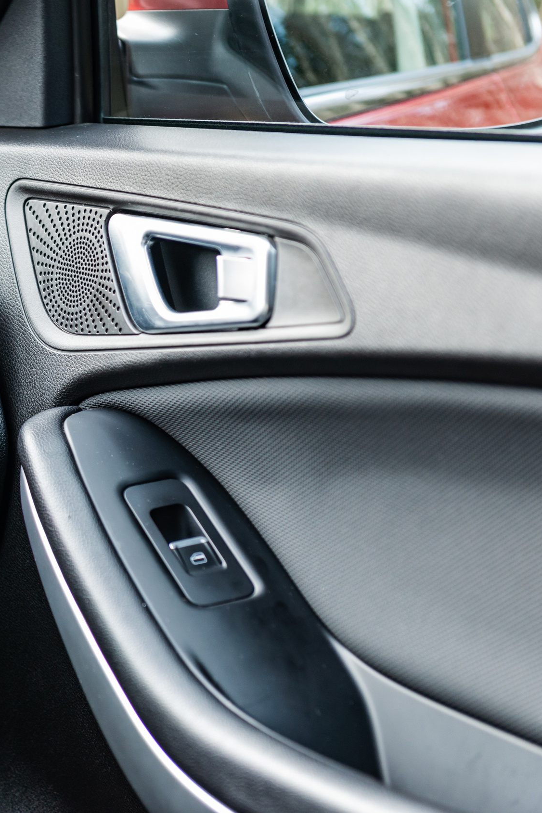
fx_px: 2123
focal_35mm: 94
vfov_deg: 21.7
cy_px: 403
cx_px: -18
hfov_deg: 14.3
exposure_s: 1/100
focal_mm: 62
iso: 1000
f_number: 4
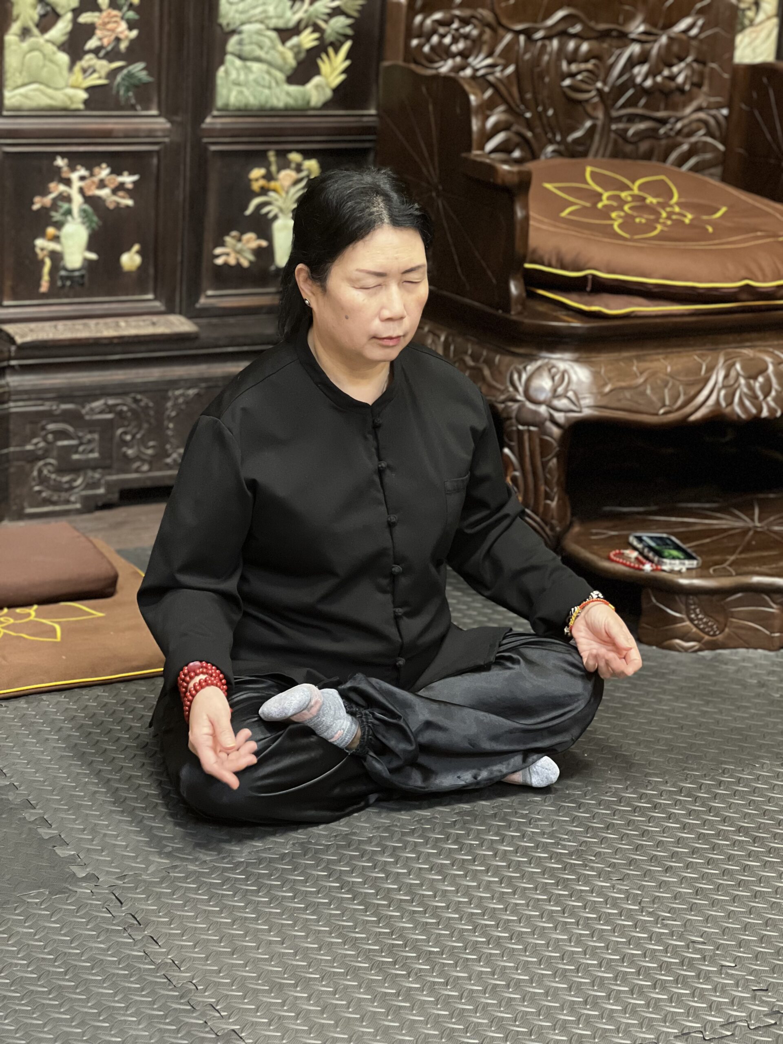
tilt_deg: -16.0
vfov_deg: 25.3
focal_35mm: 77
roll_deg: -2.6
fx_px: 2322
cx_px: 392
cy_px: 522
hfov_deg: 19.1
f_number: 2.8
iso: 250
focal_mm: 9
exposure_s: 1/40
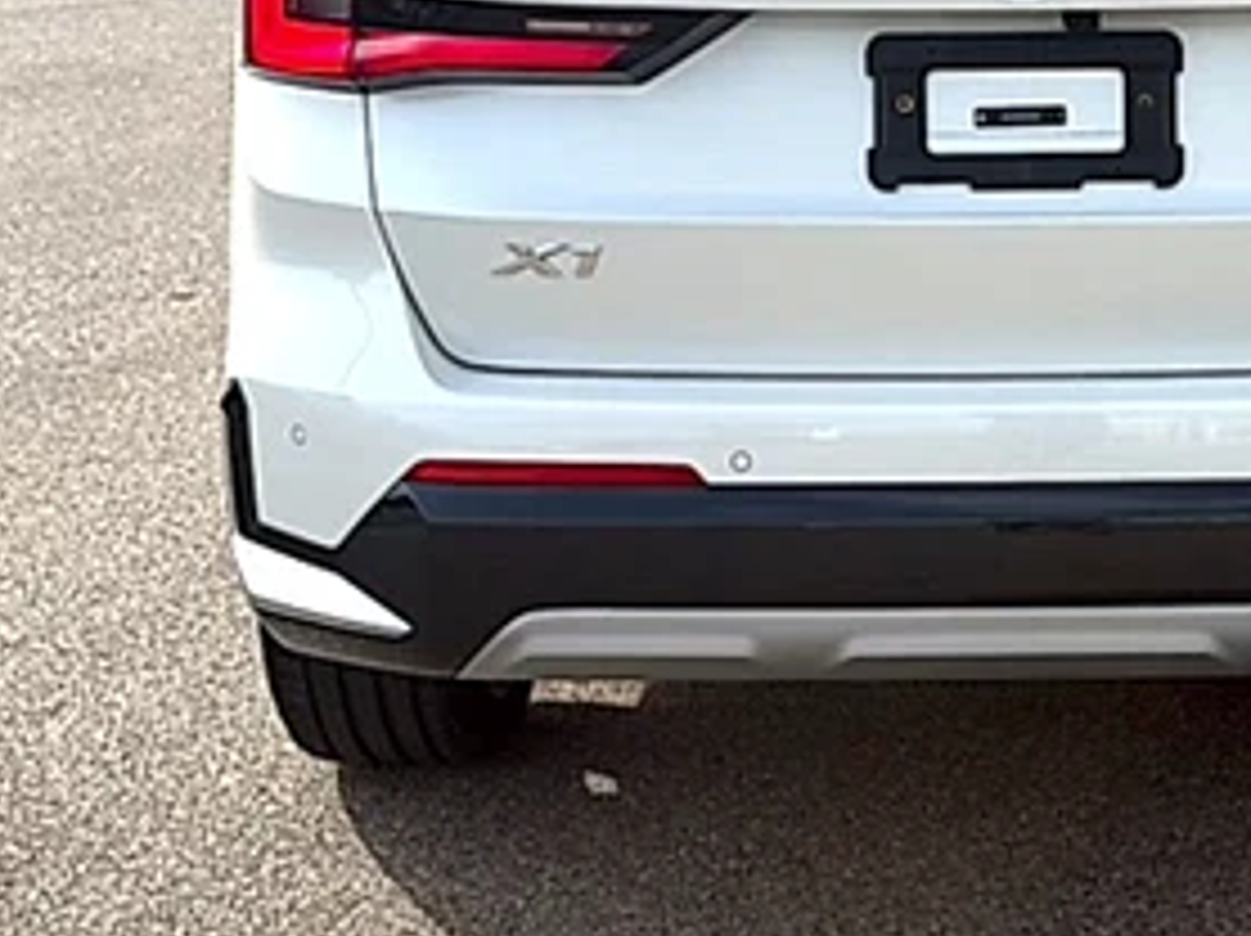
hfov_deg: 29.8
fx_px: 2275
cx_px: 1058
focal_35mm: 63
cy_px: 223
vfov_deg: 23.0
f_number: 1.78
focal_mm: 6.76
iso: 80
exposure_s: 1/4975
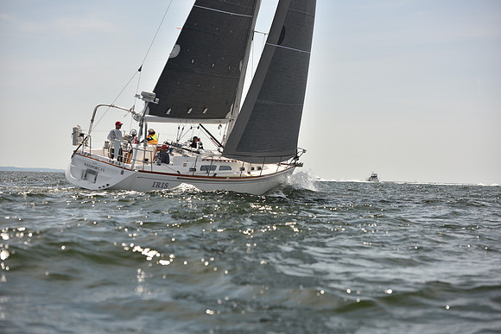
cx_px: 250
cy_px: 167
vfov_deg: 13.7
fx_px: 1392
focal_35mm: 100
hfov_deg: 20.4
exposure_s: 1/1250
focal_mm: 100
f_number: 4.5
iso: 250
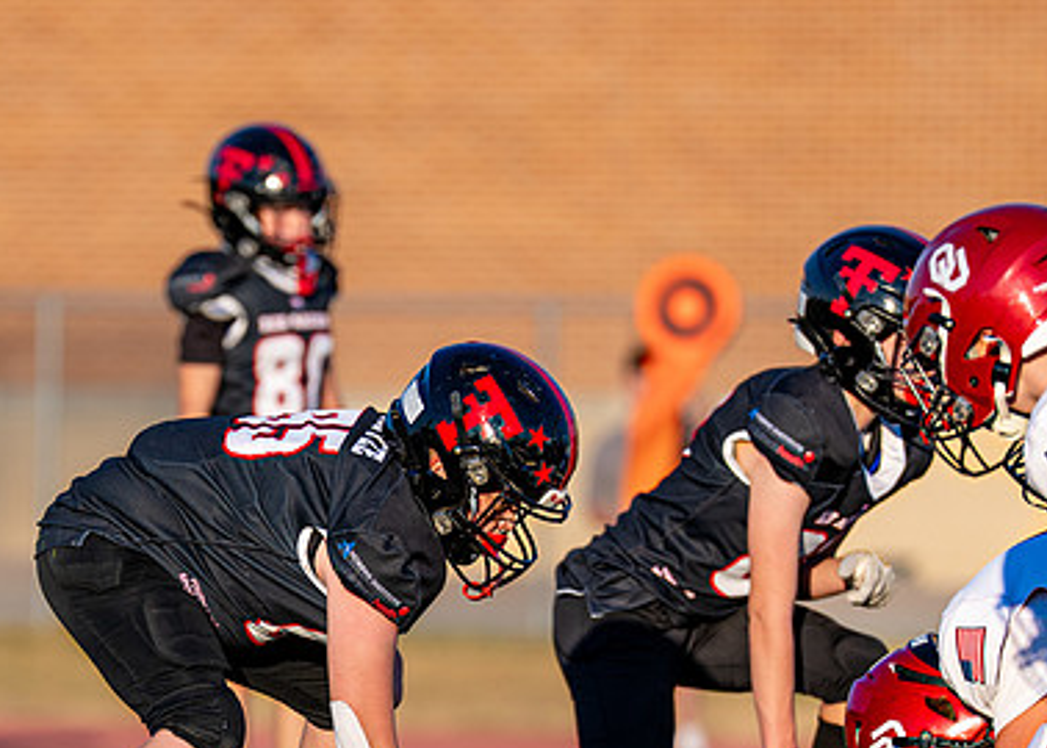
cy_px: 581
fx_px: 14095
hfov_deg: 4.3
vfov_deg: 3.0
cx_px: 314
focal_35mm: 474
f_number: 2.8
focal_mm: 200
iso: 100
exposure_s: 1/1600
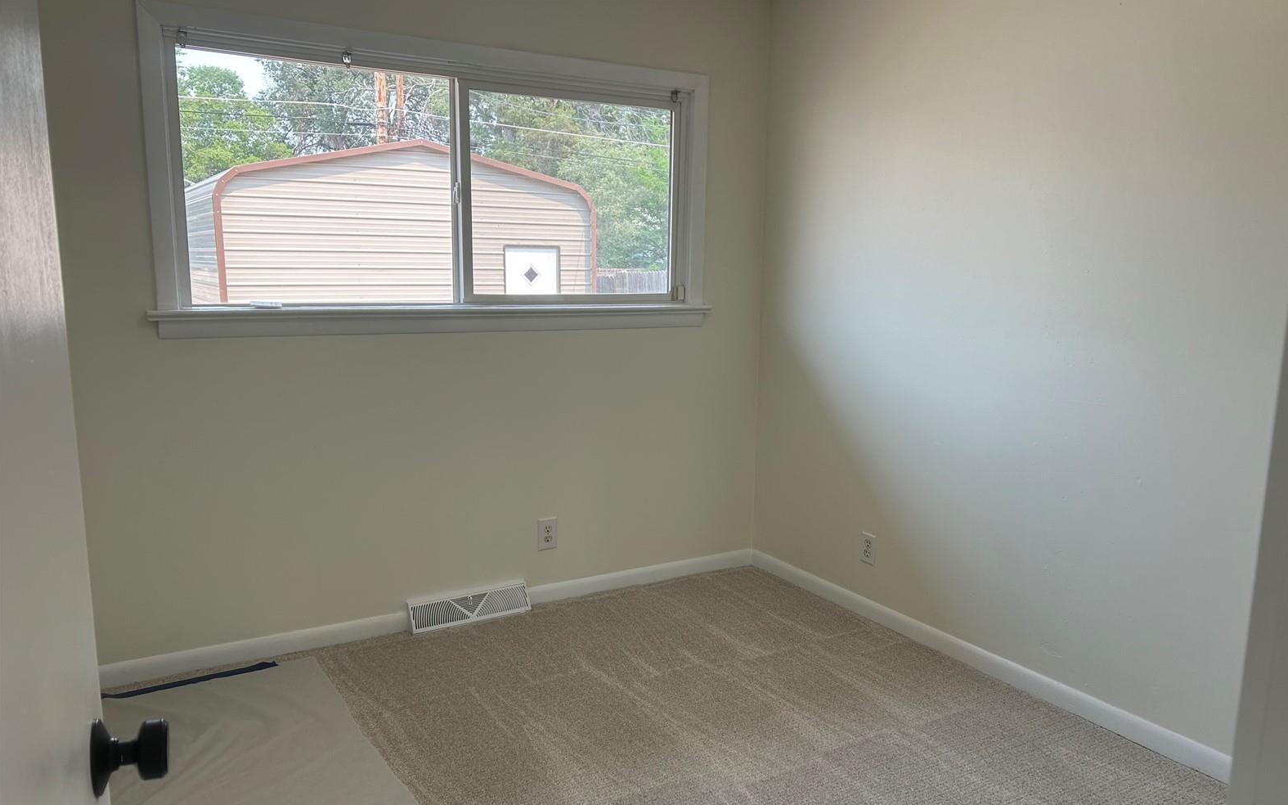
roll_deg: -0.3
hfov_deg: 66.5
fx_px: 983
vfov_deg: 44.5
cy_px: 426
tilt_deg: -11.4
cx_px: 649
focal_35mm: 28
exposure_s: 1/251
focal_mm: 5.7
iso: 40
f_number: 1.5
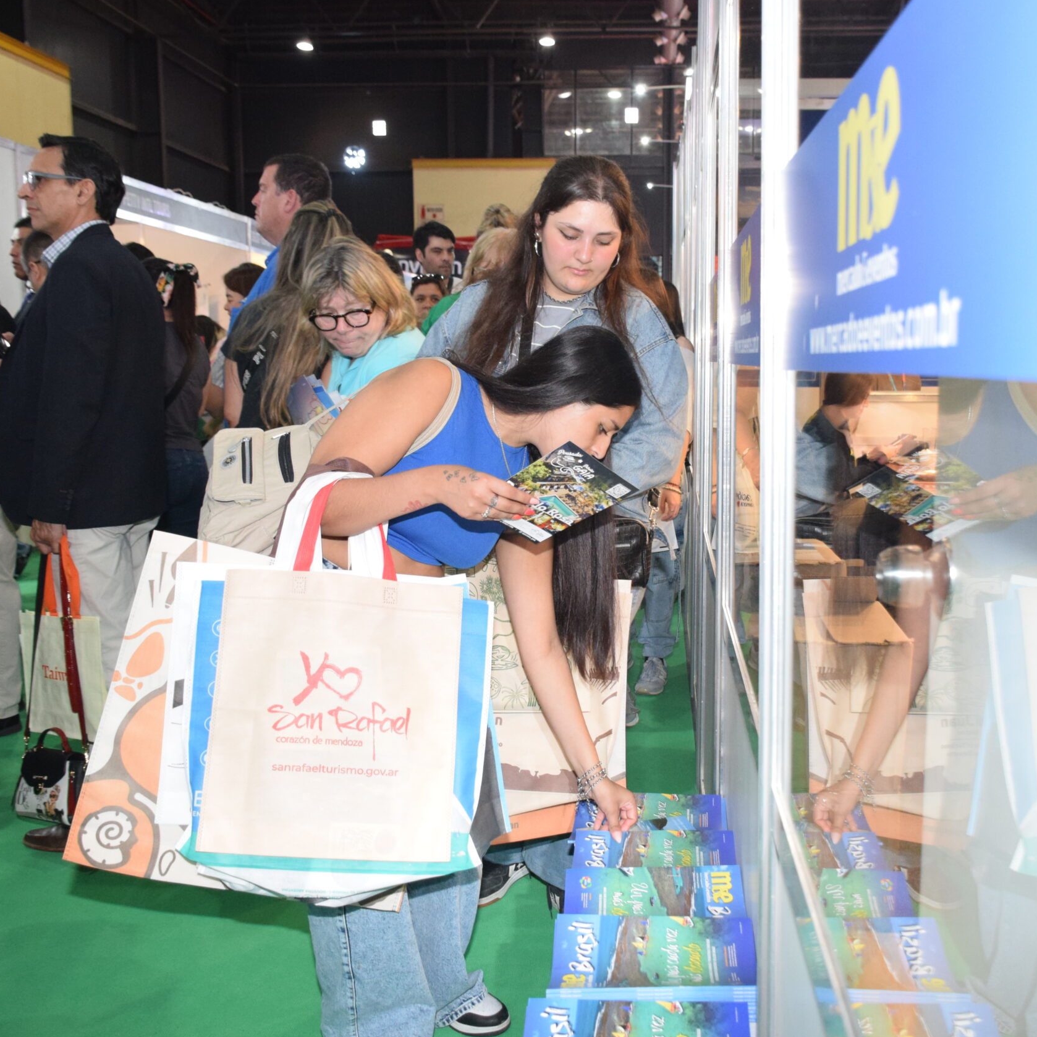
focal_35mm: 35
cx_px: 609
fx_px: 1186
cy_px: 514
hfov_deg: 47.0
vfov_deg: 47.2
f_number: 3.5
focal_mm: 18
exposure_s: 1/60
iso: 2000
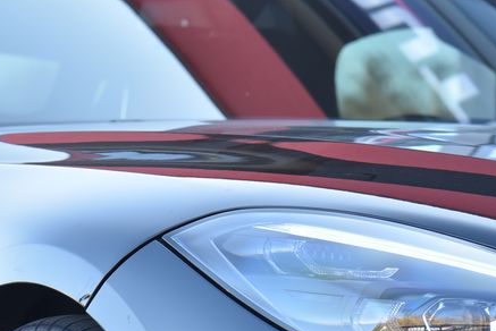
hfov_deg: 7.3
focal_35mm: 281
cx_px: 254
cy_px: 350
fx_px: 3874
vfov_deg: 4.9
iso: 500
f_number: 5.6
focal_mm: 120
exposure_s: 1/125
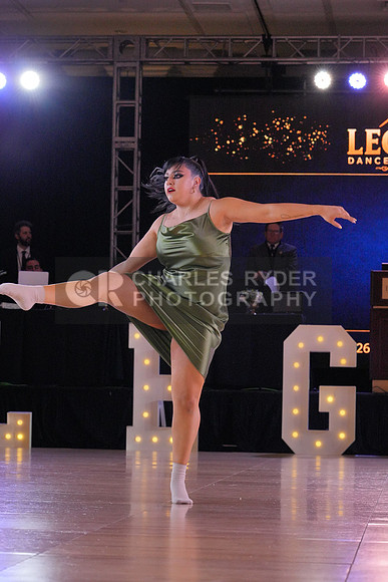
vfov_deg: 17.1
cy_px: 291
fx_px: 1939
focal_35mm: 120
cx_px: 194
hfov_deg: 11.4
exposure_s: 1/500
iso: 6400
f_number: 7.1
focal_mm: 120
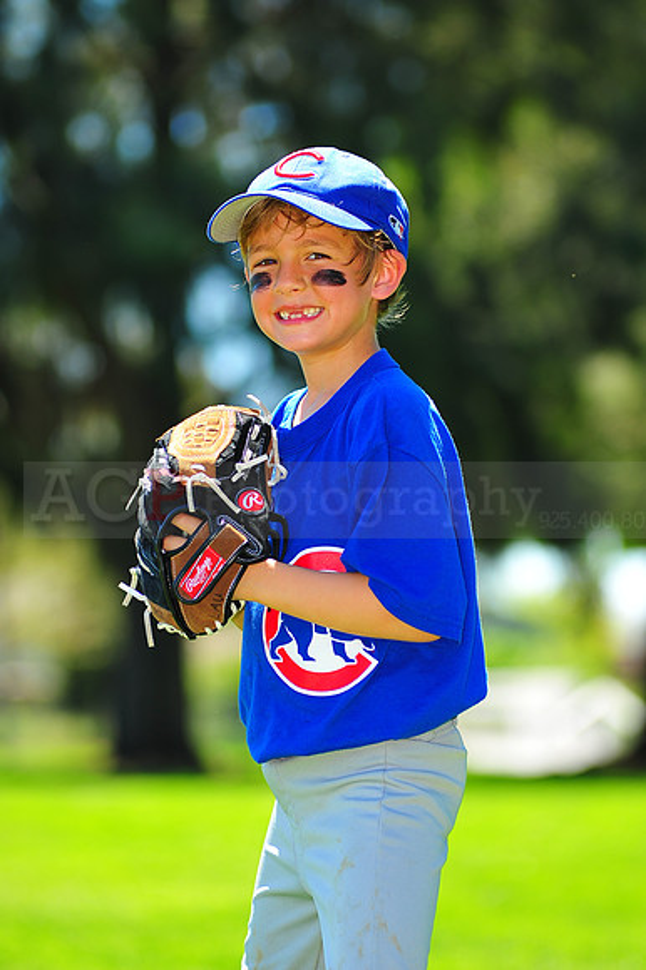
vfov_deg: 11.4
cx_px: 323
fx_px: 4850
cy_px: 485
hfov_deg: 7.6
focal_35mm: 180
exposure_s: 1/400
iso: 200
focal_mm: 180
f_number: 5
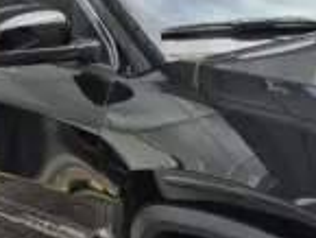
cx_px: 379
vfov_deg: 15.5
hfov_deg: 19.4
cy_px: 172
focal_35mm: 95
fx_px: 868
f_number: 1.8
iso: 25
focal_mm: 5.4
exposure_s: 1/453
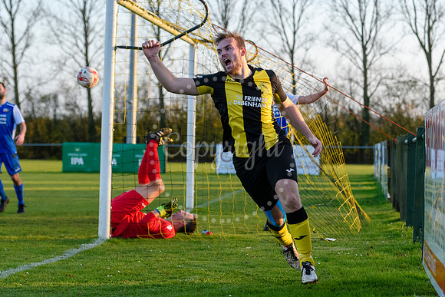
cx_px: 222
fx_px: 1521
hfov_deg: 16.6
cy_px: 148
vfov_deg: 11.2
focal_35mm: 123
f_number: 4
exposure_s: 1/2000
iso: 2000
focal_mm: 82
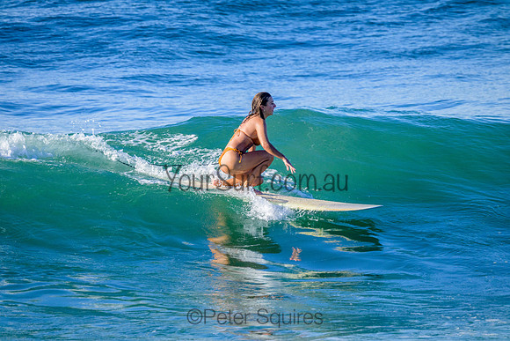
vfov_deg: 2.5
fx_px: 7935
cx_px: 255
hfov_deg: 3.7
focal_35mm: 560
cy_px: 170
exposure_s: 1/2000
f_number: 11
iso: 1250
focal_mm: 560
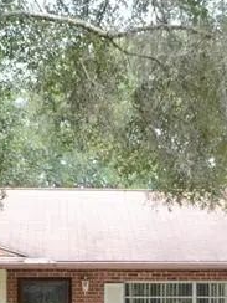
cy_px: 293
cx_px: 148
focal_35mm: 145
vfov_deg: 13.5
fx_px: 1268
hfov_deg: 10.2
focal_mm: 24
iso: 220
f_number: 5.6
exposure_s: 1/125
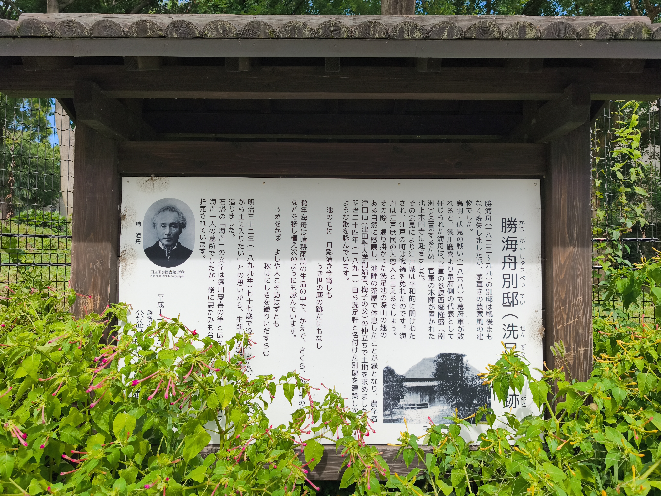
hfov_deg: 73.9
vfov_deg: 58.9
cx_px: 330
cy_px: 248
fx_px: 439
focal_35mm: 23
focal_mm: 6.57
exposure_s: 1/3830
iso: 80
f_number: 1.6
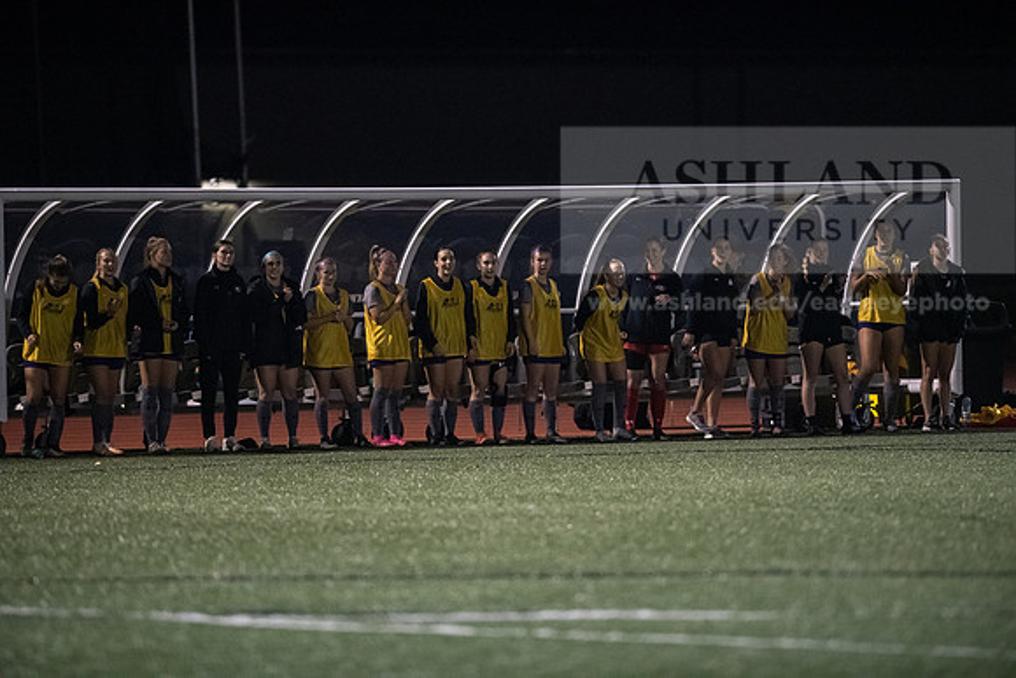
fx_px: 8468
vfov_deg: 4.6
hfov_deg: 6.9
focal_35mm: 300
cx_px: 508
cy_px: 339
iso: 8000
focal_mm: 300
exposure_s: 1/1000
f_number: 2.8
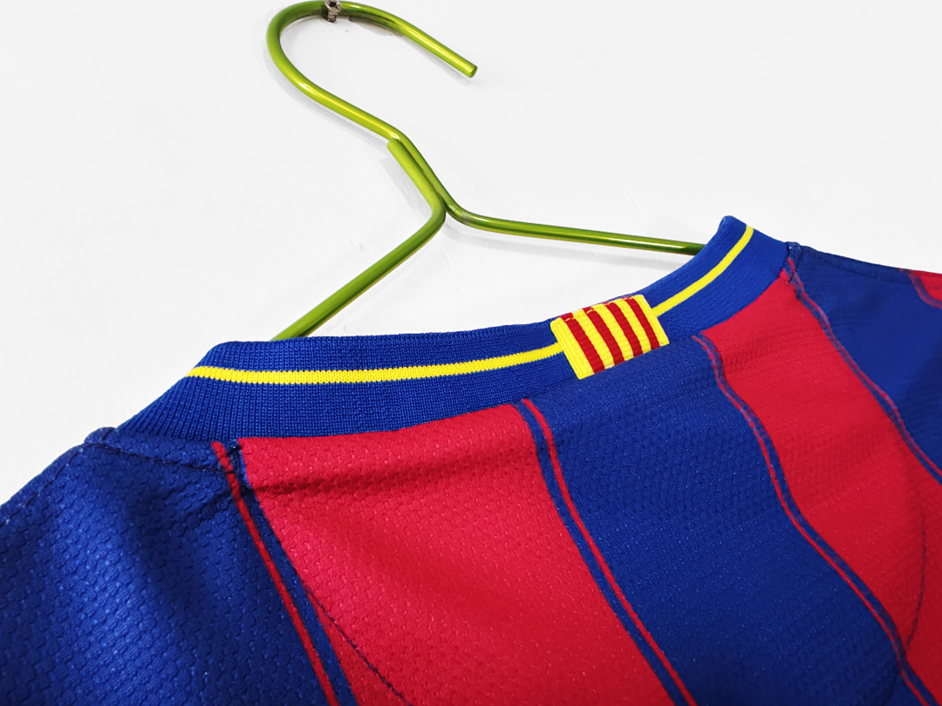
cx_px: 471
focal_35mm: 23
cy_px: 353
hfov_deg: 73.9
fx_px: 626
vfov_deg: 58.9
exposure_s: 1/114
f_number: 2.2
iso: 56
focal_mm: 2.59
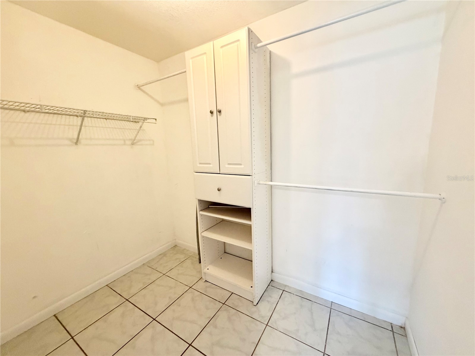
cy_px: 178
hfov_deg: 102.1
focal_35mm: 14
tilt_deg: -8.0
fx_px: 192
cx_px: 238
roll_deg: +3.8
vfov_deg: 85.7
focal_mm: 2.22
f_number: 2.2
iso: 400
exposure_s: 1/60
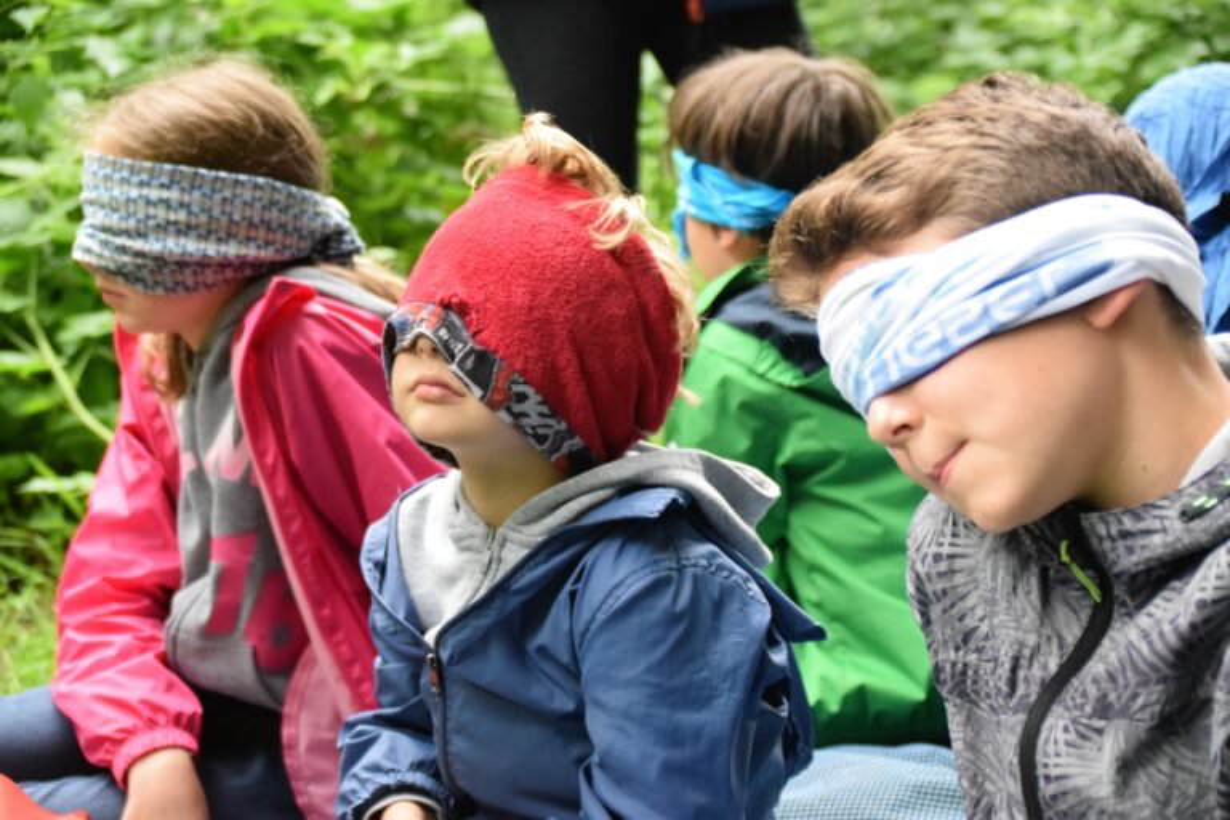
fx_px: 3177
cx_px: 615
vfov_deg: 14.7
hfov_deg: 21.9
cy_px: 410
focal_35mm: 93
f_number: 5
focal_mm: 62
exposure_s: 1/400
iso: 3200
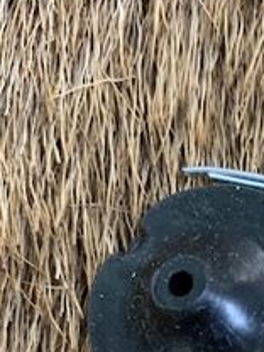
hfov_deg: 18.6
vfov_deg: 24.0
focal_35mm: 75
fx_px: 763
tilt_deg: -79.1
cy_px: 404
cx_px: 315
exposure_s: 1/60
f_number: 1.8
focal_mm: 4.25
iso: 200
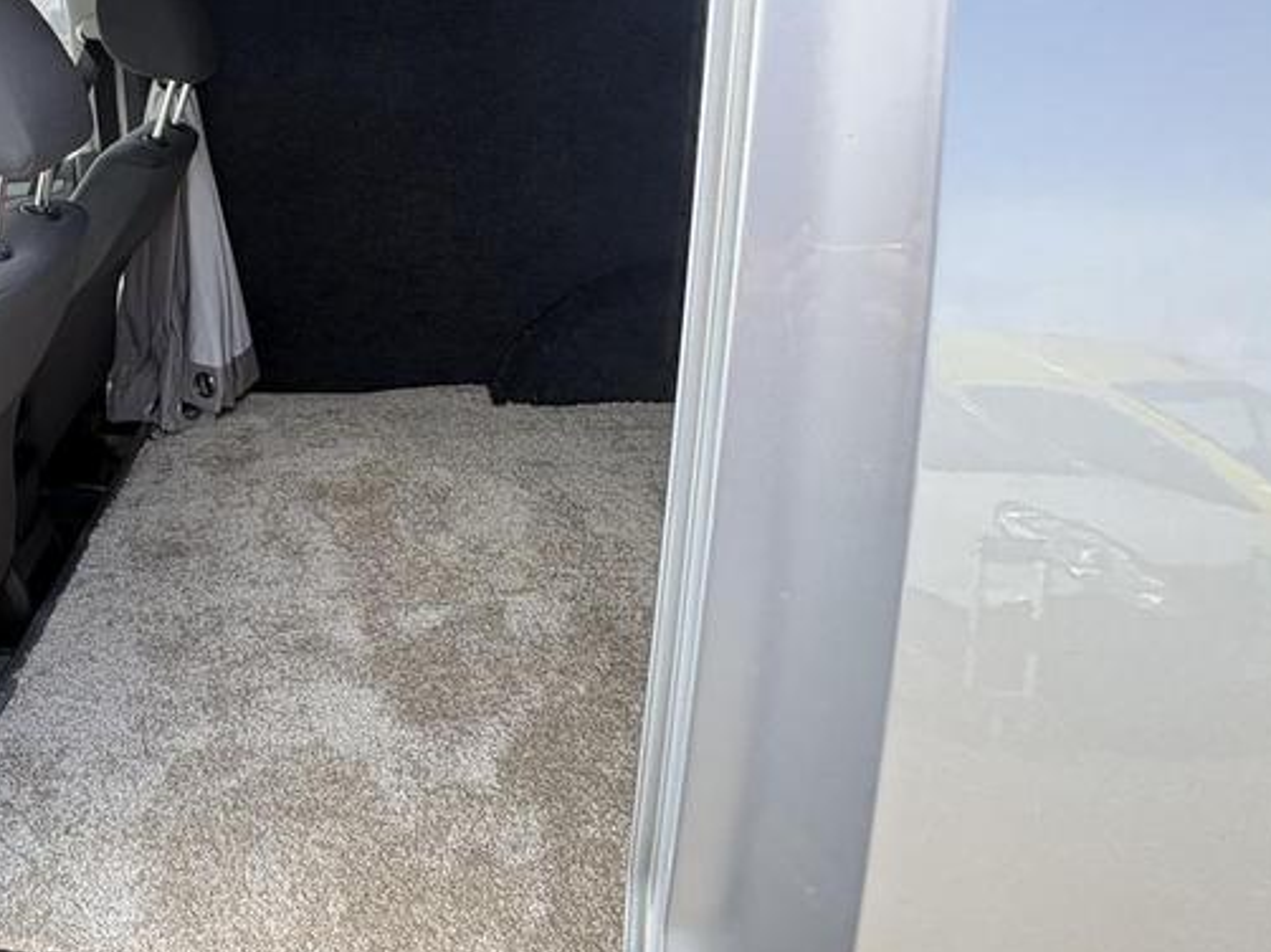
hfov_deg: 63.4
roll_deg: +0.9
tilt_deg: -18.3
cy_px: 316
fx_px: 917
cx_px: 253
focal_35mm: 25
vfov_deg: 53.7
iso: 64
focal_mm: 2.22
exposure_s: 1/138
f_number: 2.2
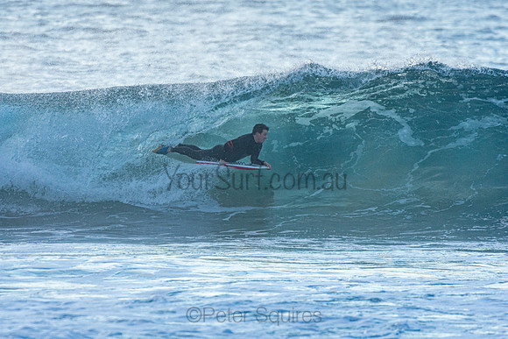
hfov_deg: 2.9
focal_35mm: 720
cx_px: 254
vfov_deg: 1.9
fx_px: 10162
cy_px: 170
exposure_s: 1/1250
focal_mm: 480
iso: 560
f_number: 5.6
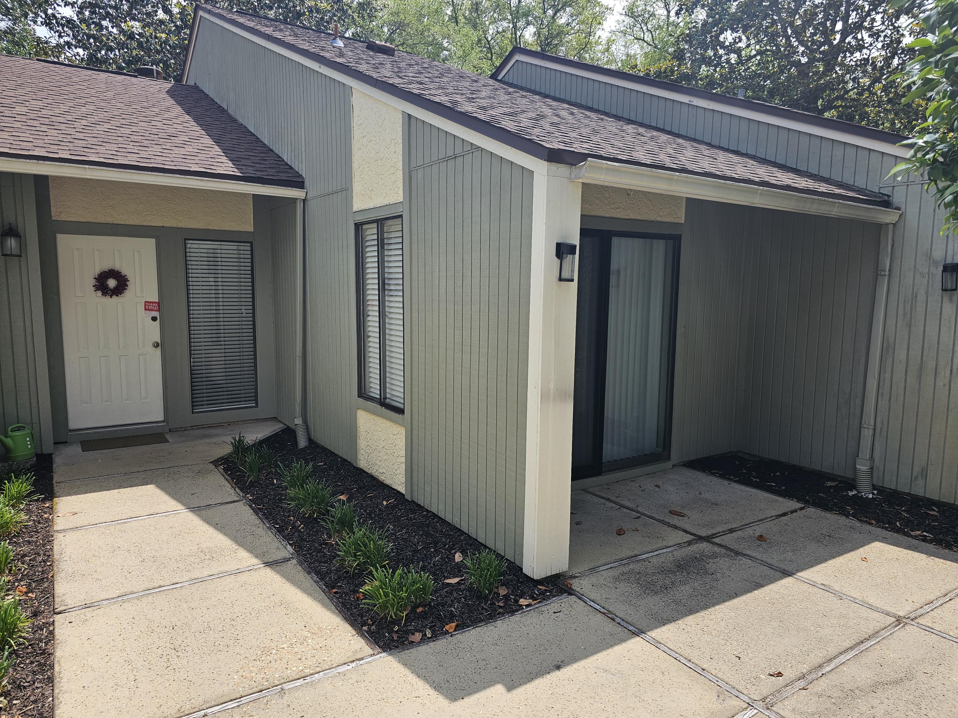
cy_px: 359
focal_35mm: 23
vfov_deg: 58.9
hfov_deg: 73.9
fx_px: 637
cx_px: 479
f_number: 1.7
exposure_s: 1/719
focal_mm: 6.3
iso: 20
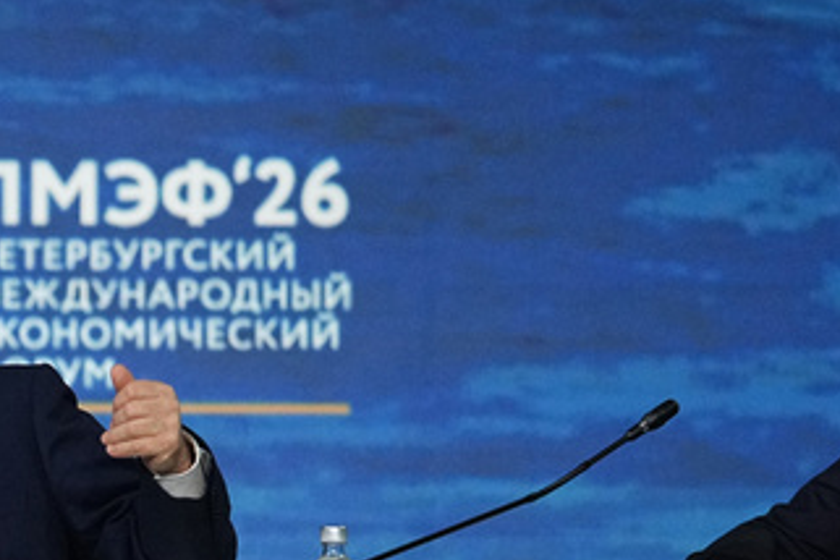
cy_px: 869
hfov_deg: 1.1
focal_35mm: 1914
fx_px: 44657
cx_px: -157
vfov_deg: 0.7
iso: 2500
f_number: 4.5
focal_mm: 600
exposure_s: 1/250
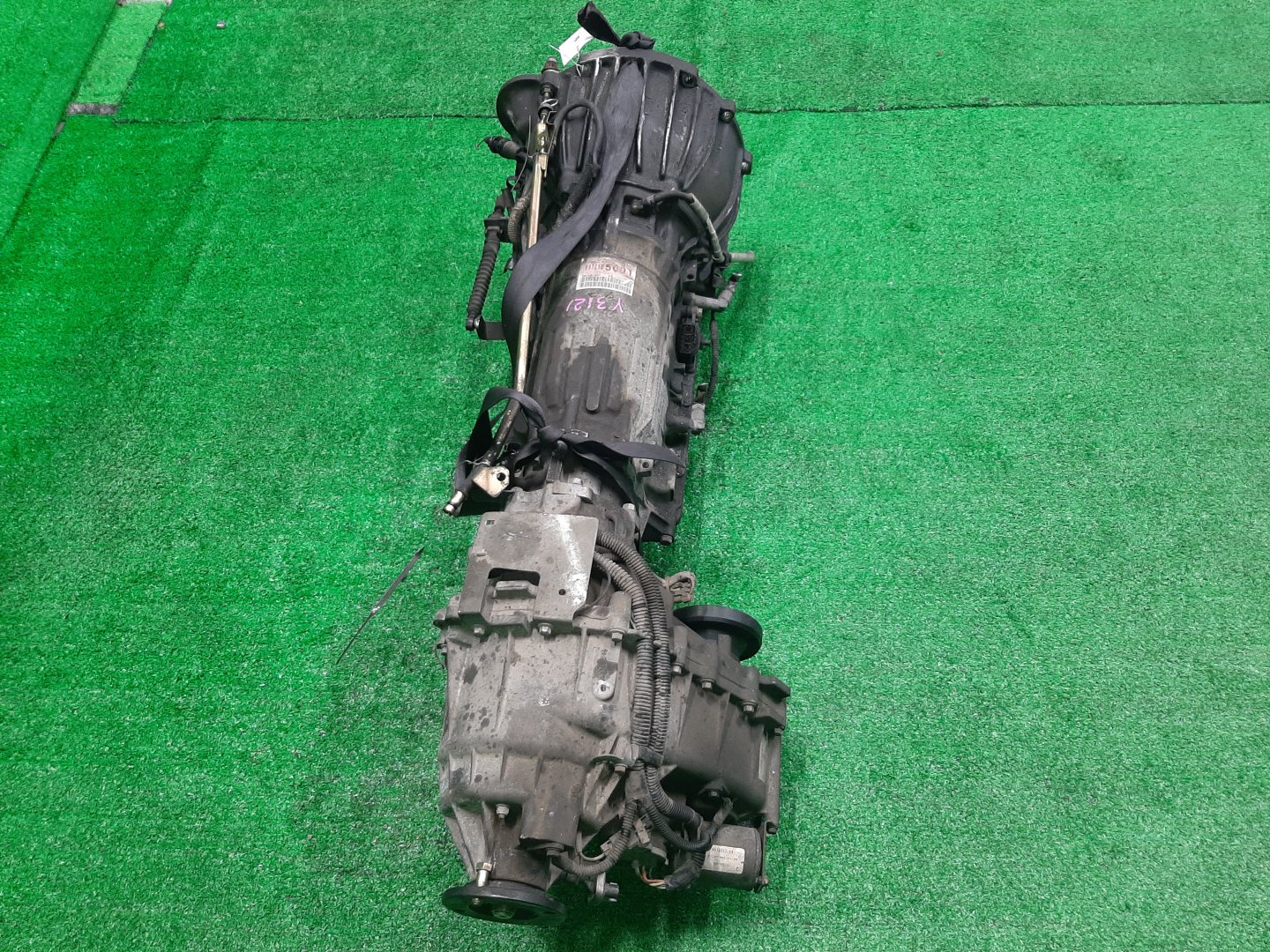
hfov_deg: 67.3
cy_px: 476
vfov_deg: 53.1
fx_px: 954
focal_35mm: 26
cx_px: 635
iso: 146
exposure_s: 1/50
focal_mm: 3.93
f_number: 1.7
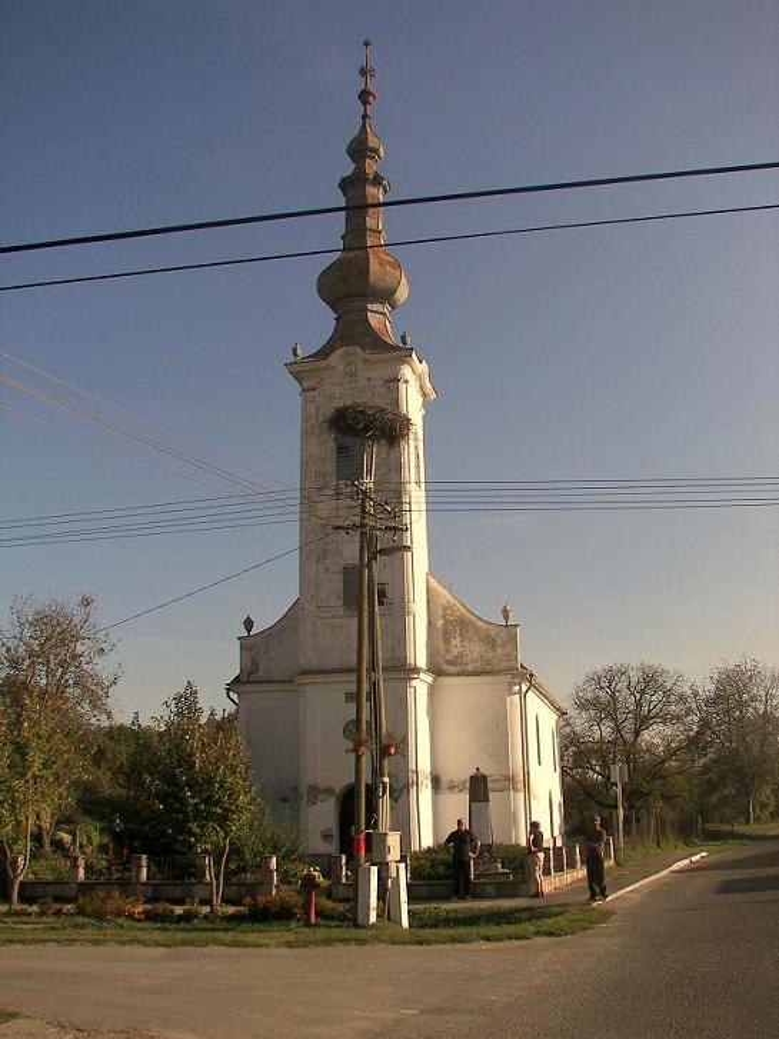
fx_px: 1081
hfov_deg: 39.6
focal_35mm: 36
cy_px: 520
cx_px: 390
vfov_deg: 51.4
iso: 50
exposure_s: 1/640
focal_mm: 6
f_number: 4
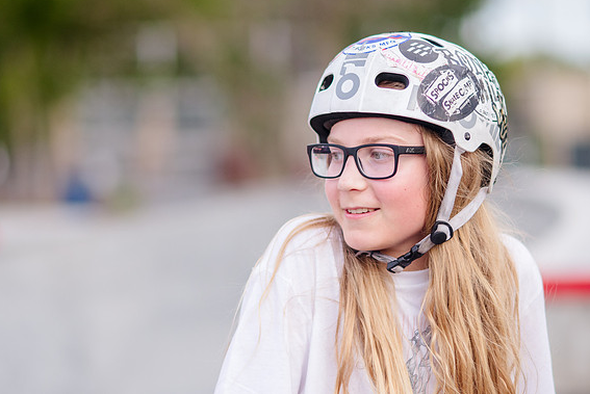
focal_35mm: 161
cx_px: 297
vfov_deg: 8.5
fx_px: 2641
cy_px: 194
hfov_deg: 12.7
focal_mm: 105
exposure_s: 1/2000
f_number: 2
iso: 400
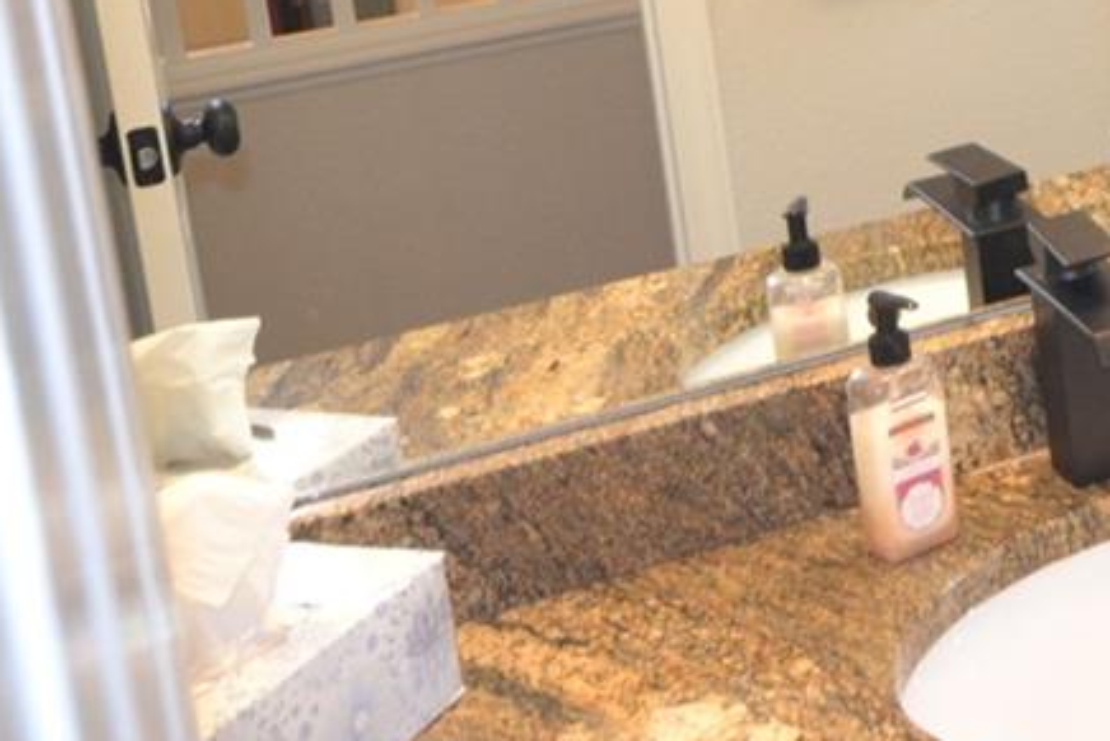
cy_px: -204
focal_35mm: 77
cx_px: 1438
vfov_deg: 16.8
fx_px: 2375
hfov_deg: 23.3
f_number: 4.8
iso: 1000
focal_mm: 14
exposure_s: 1/60
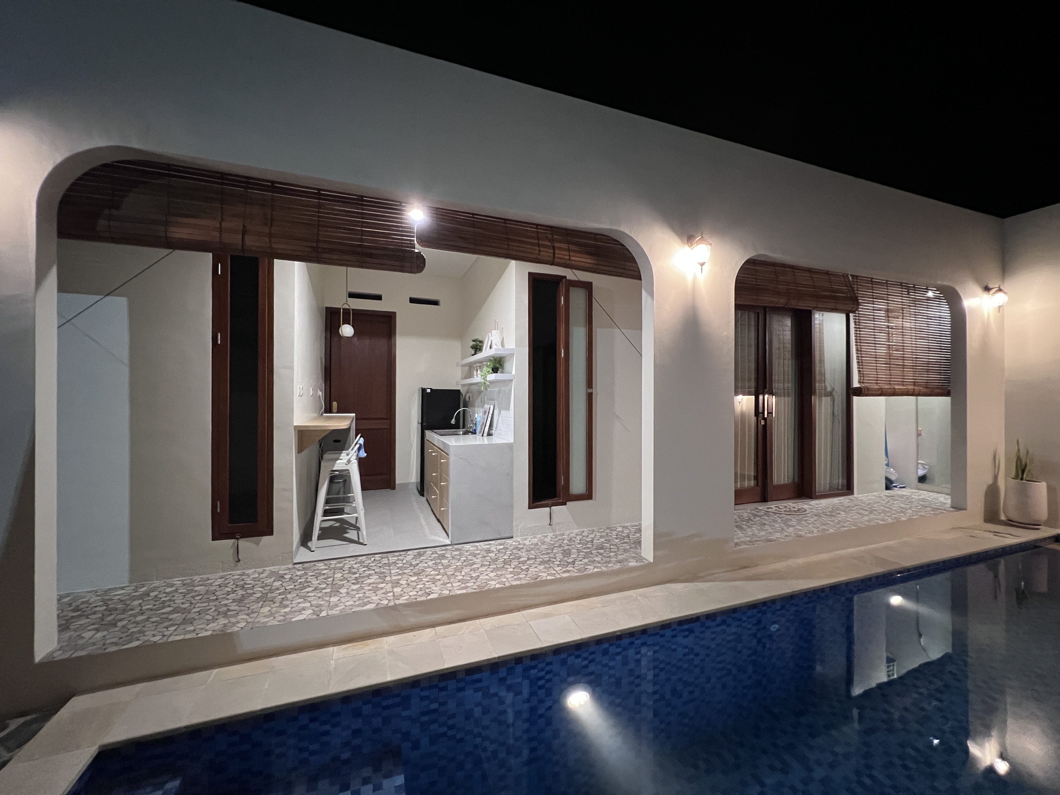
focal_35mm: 13
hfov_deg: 106.2
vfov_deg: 89.9
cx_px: 530
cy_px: 398
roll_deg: -0.8
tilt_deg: -1.2
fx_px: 398
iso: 800
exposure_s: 1/34
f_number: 1.8
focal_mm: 1.57
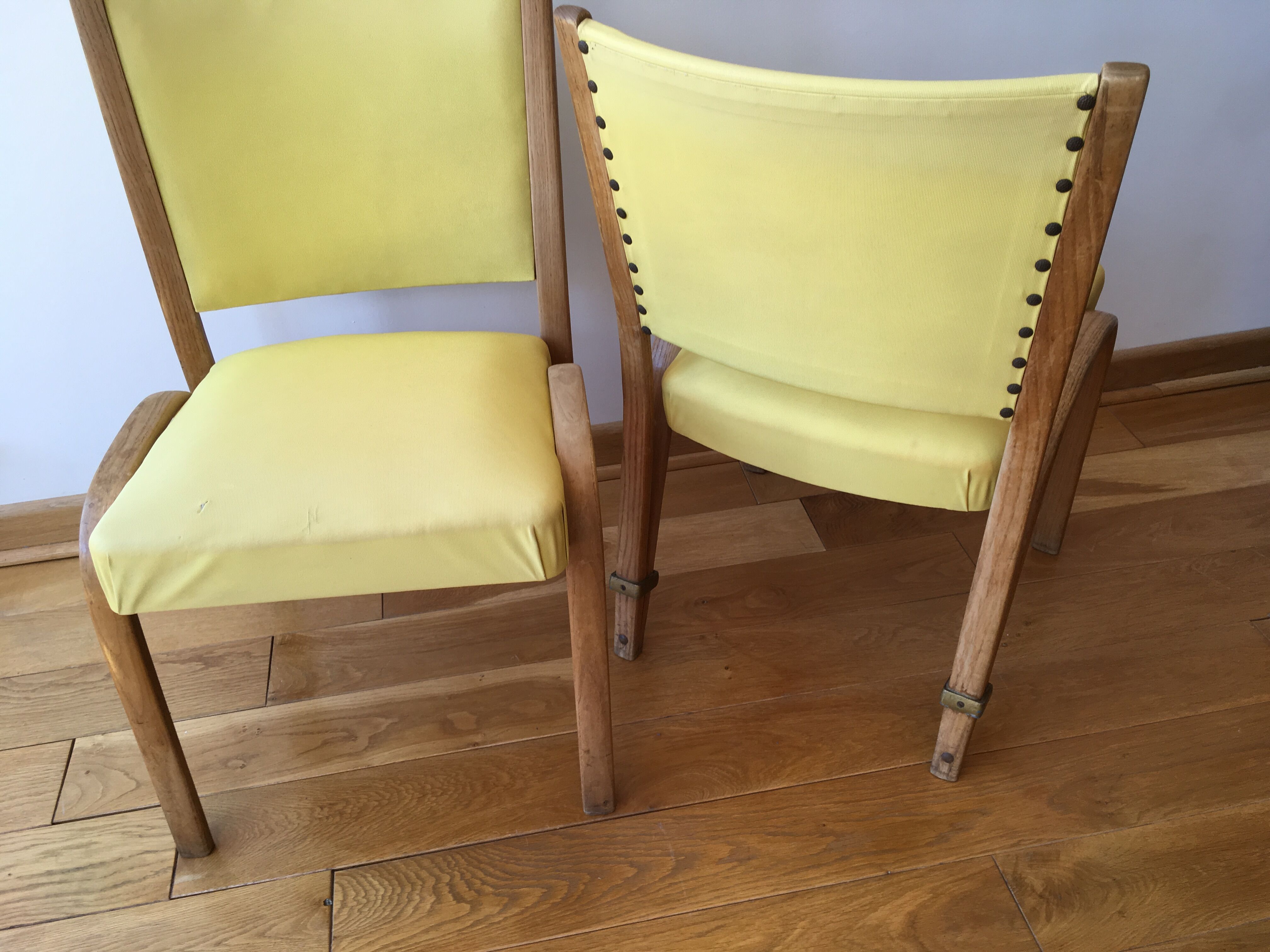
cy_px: 476
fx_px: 1064
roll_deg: +1.9
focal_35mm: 29
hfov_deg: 61.7
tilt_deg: -36.4
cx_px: 635
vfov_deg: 48.2
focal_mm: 4.15
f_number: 2.2
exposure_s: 1/50
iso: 32
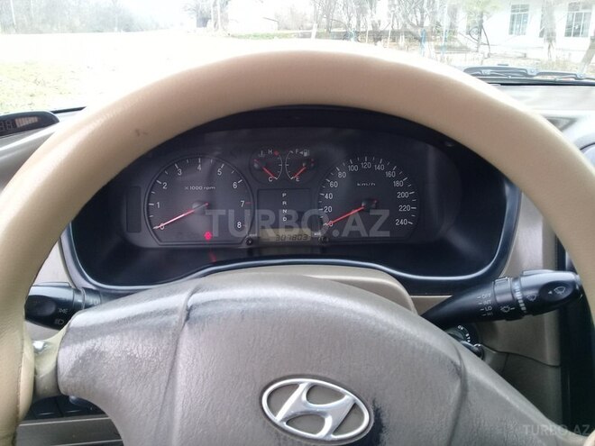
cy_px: 223
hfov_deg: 58.4
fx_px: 533
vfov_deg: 45.4
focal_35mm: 31
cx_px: 298
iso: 50
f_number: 2.2
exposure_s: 1/33
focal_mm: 3.3
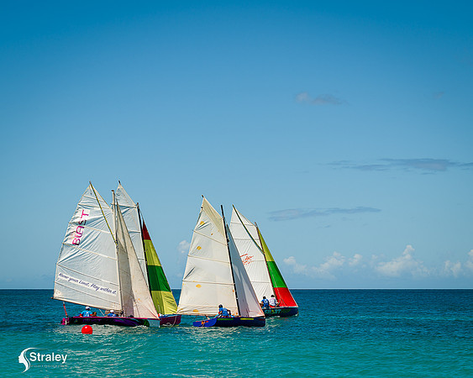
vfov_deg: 14.2
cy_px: 188
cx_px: 221
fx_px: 1513
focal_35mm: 108
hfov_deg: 17.8
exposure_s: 1/320
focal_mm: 92
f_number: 8
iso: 72
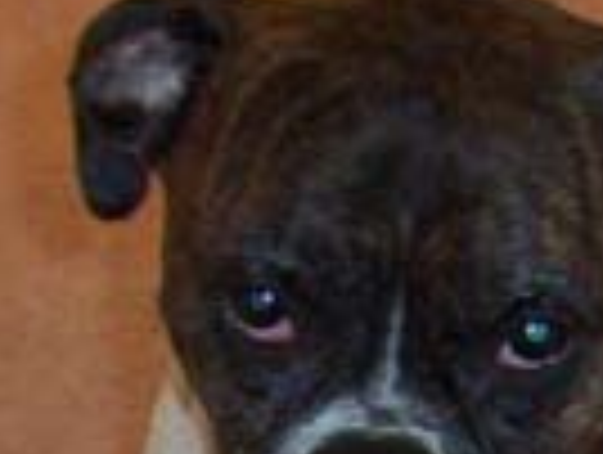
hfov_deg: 8.2
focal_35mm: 242
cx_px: 450
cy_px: 764
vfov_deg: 6.1
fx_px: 4223
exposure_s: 1/37.4
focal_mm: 7.88
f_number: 3.16
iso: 140
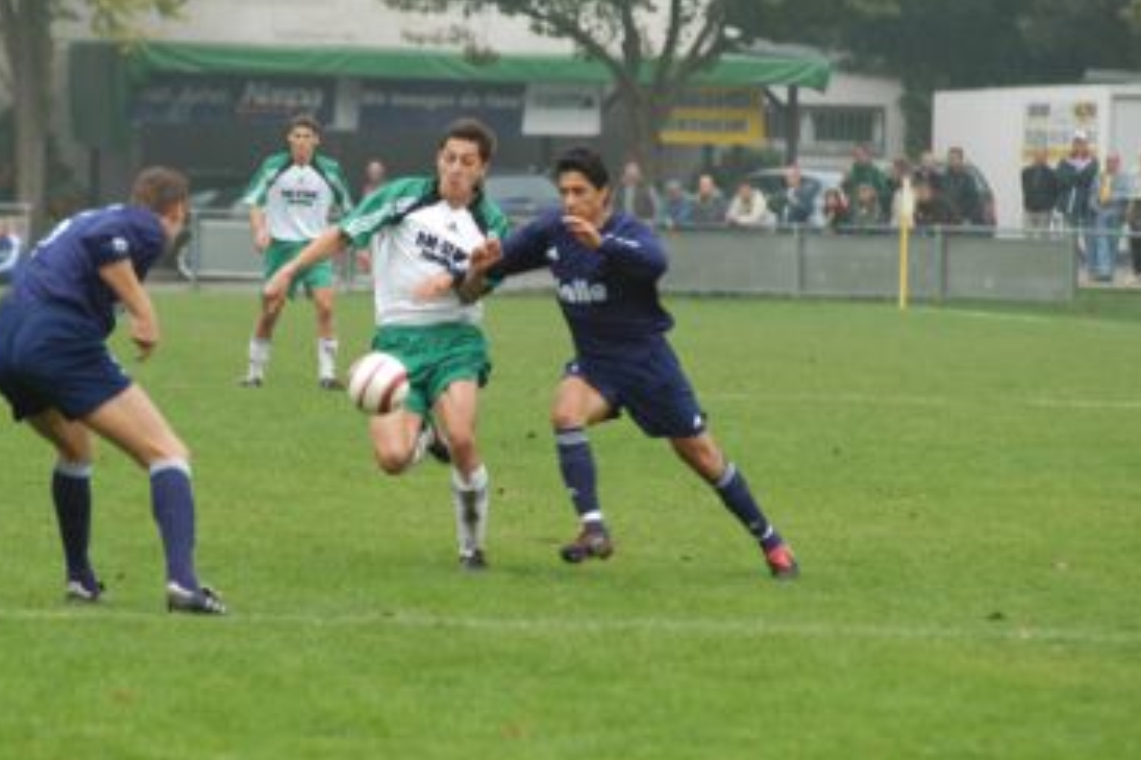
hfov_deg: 6.3
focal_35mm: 328
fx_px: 10391
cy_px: 352
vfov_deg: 4.2
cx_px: 525
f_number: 4.5
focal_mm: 200
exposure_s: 1/320
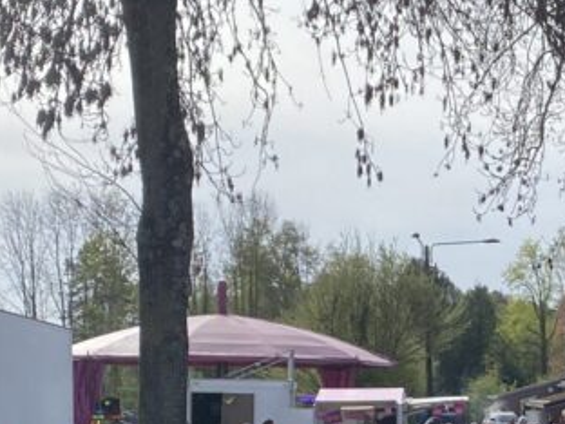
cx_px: 616
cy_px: 453
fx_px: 1632
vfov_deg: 14.5
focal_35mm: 100
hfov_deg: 18.9
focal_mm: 4.25
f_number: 1.8
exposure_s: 1/2688
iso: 32
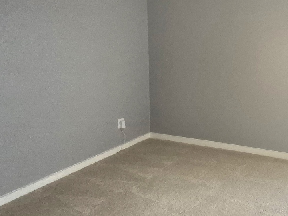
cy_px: 69
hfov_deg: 53.8
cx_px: 284
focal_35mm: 26
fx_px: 216
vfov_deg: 51.9
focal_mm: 1.74
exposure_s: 1/60.2
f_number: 2.2
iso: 320
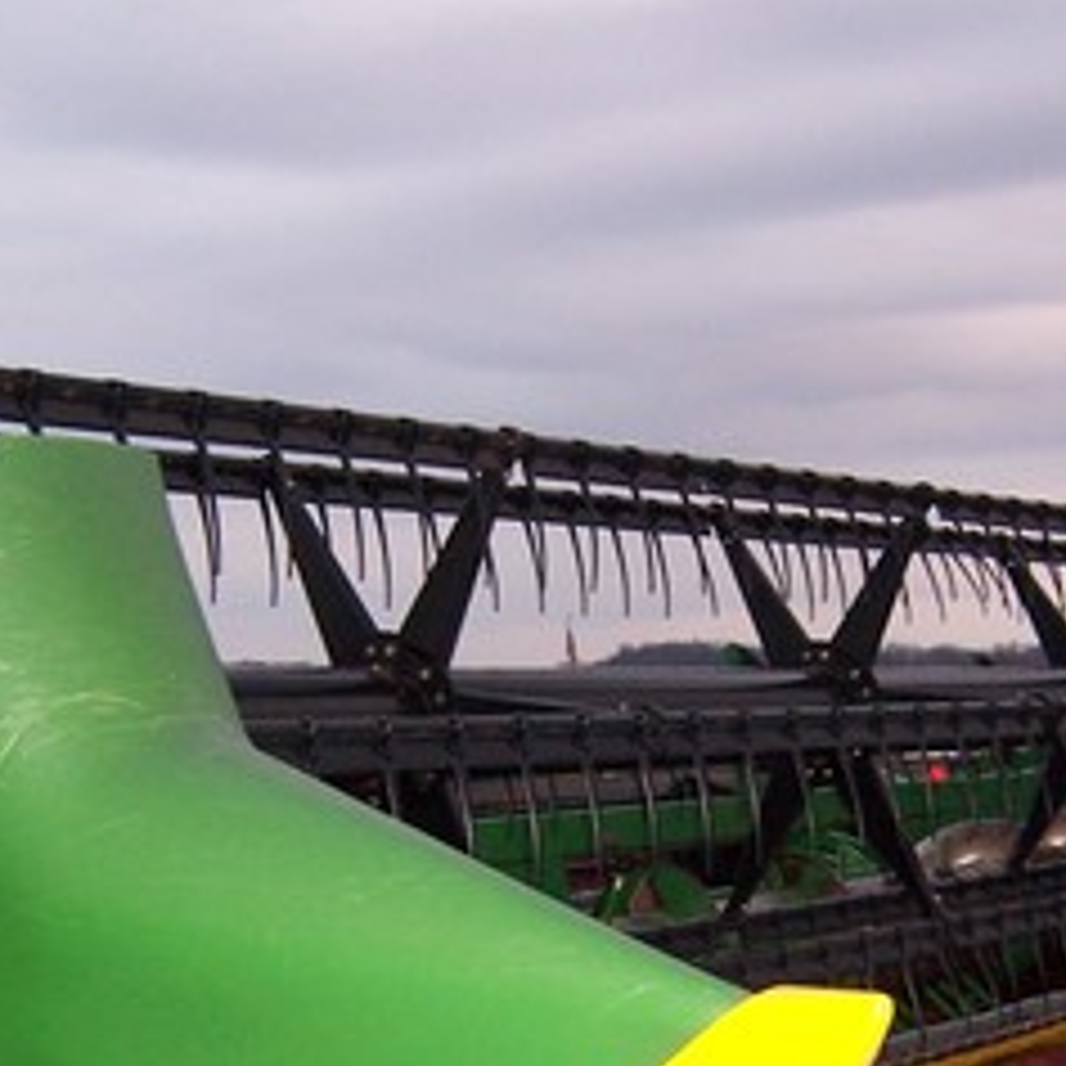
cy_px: 805
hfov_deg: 25.7
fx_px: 2334
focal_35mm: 67
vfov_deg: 25.4
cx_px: 643
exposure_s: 1/60
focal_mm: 5.5
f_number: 2.8
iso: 140
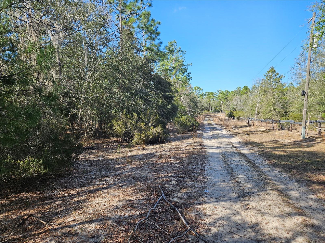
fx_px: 216
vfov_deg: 58.9
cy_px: 122
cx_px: 162
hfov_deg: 73.9
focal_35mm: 23
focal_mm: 5.4
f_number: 1.8
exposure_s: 1/781
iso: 25
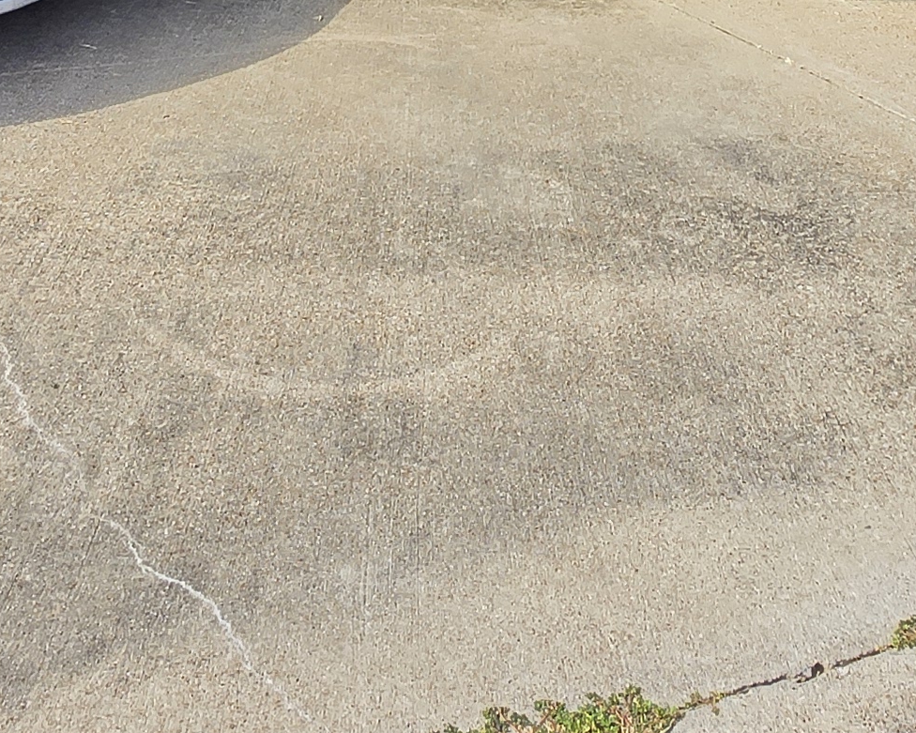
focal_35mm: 52
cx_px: 478
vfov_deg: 23.4
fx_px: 1410
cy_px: -364
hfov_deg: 36.0
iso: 25
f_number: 2.2
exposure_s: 1/415
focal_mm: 1.7
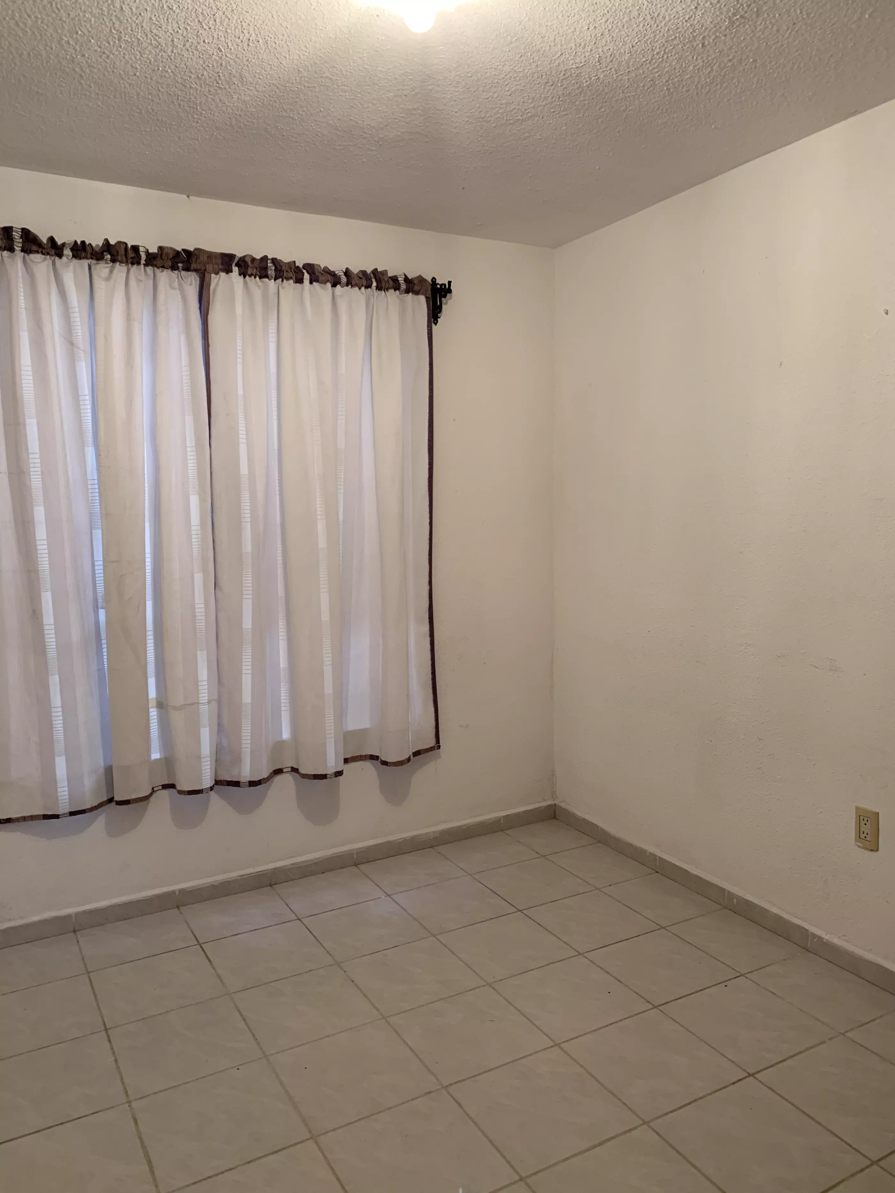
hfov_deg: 53.1
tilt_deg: -6.8
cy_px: 596
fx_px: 896
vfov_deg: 67.3
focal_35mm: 26
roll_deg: +1.4
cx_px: 448
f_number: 1.8
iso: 125
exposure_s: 1/60
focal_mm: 4.25
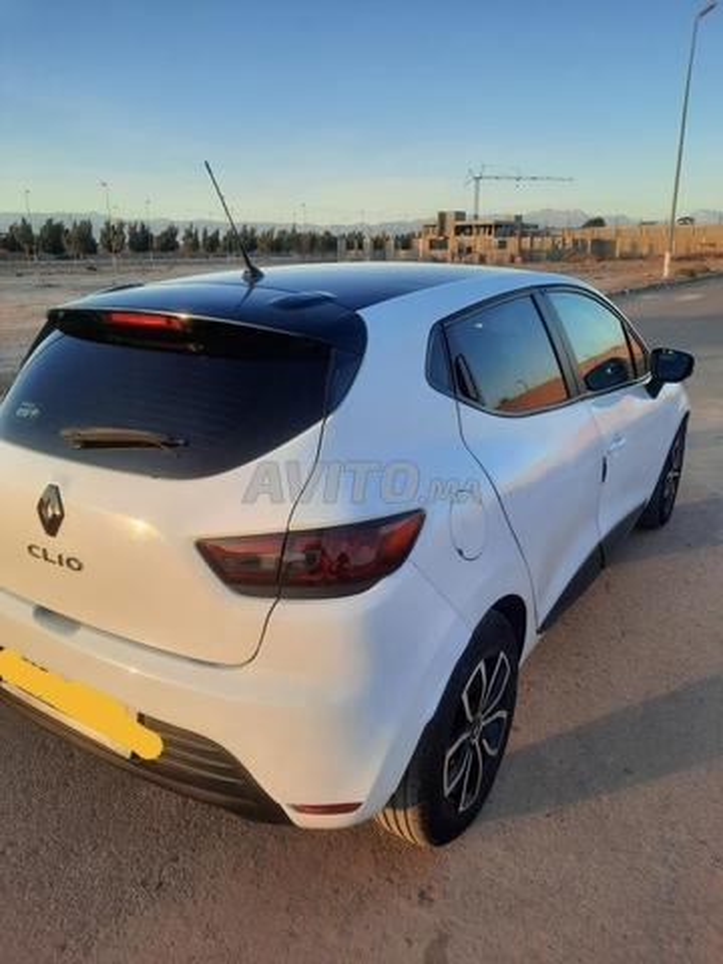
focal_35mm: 25
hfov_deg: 54.9
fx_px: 696
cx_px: 362
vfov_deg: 69.4
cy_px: 482
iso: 32
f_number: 2
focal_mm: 4.6
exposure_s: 1/189
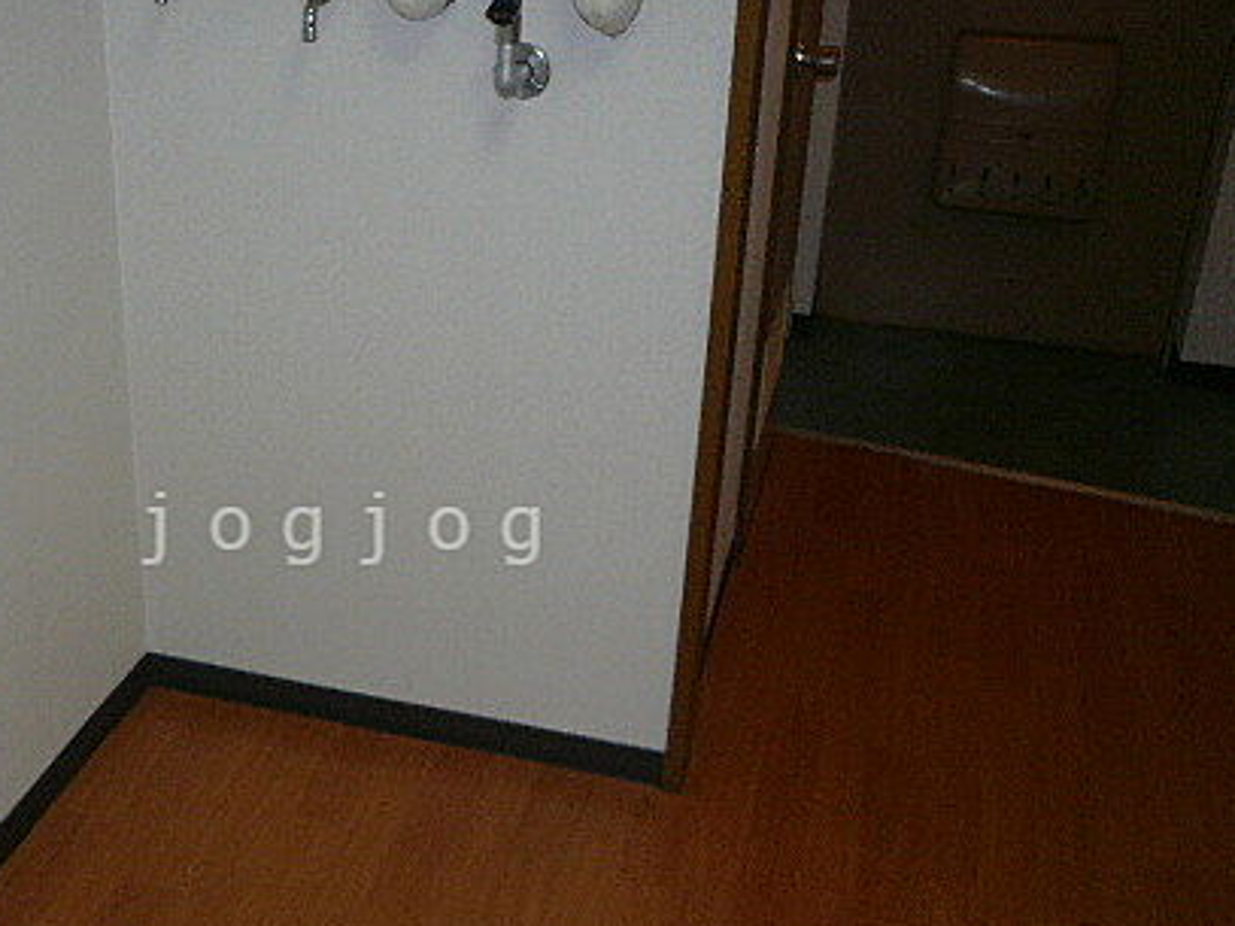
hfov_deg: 42.0
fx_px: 1569
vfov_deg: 32.8
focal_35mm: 44
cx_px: 349
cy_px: 528
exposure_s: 1/30
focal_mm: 4.6
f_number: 2.8
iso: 100
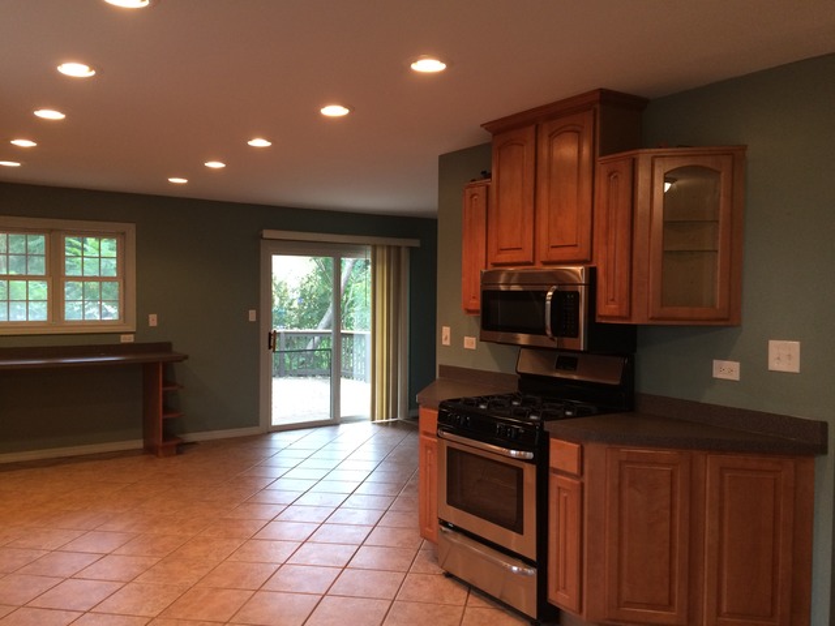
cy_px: 313
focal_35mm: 29
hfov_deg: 61.7
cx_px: 418
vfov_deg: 48.2
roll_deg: +0.7
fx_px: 700
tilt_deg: -2.0
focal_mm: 4.15
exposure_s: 1/30
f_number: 2.2
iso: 125
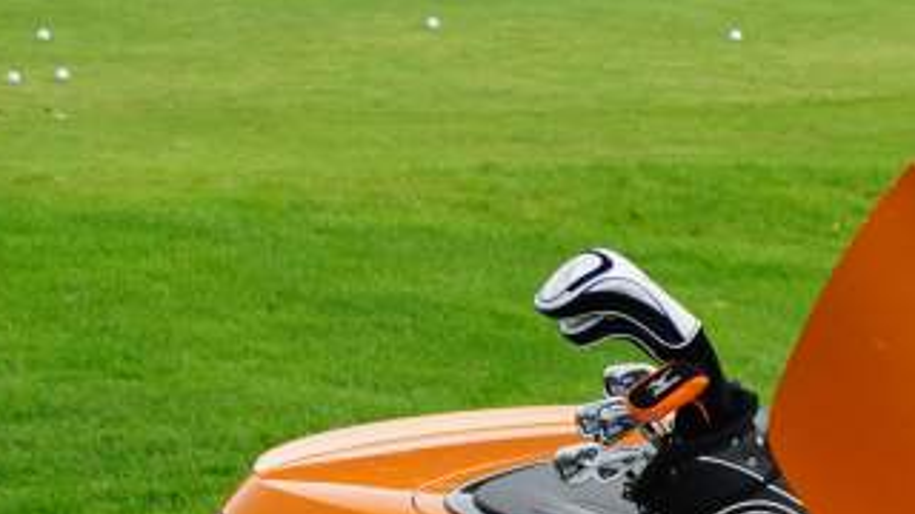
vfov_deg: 3.4
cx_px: 1381
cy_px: 787
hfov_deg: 6.1
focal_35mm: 352
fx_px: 8540
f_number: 7.1
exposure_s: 1/200
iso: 1000
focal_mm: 70
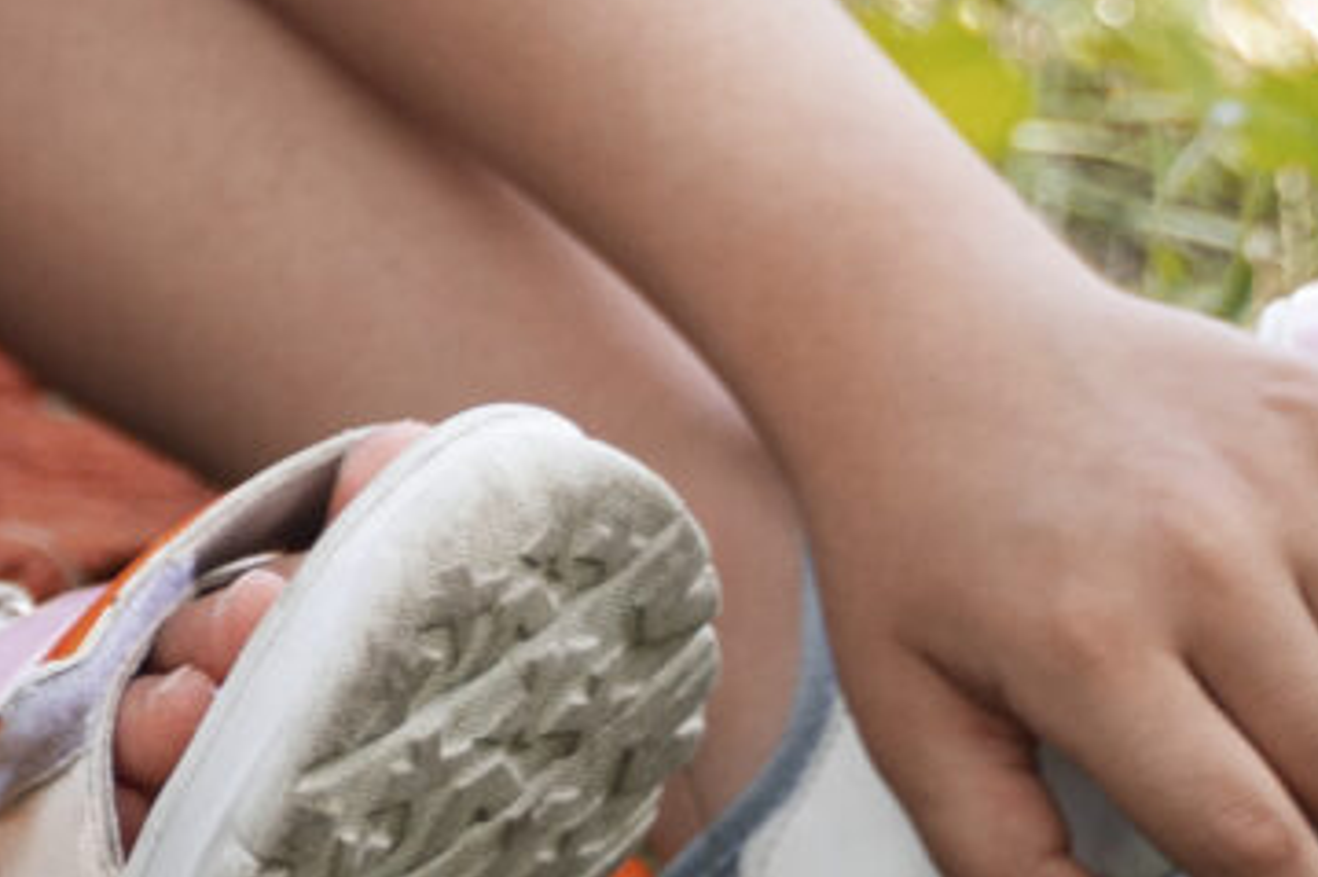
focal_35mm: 207
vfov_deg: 6.6
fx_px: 7575
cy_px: -273
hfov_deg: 8.9
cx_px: -1979
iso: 400
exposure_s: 1/500
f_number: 2.8
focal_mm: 29
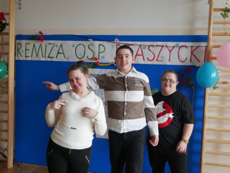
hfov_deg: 51.3
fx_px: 239
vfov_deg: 39.7
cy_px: 86
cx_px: 115
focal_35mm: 36
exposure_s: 1/125
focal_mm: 18
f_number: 4
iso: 3200
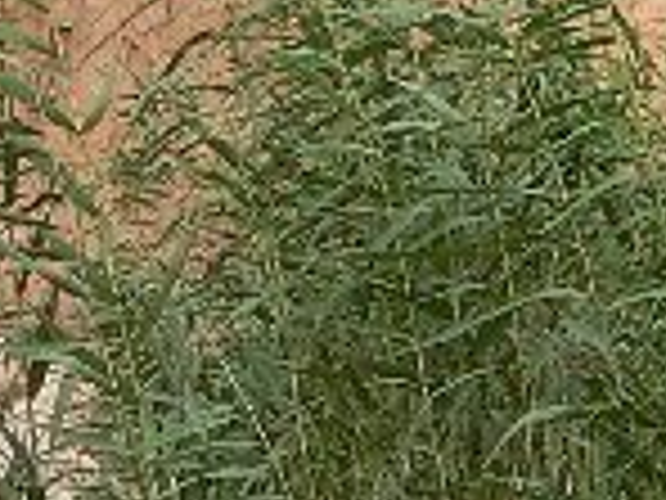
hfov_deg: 9.9
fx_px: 3752
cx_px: -288
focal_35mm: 195
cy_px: 860
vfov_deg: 7.4
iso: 80
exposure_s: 1/160
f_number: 4
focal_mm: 6
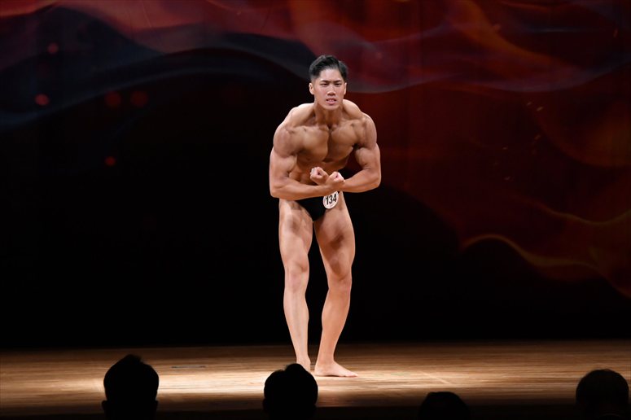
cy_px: 210
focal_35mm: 225
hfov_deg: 9.2
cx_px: 316
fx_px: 3942
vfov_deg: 6.1
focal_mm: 150
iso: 3200
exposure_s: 1/400
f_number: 5.6
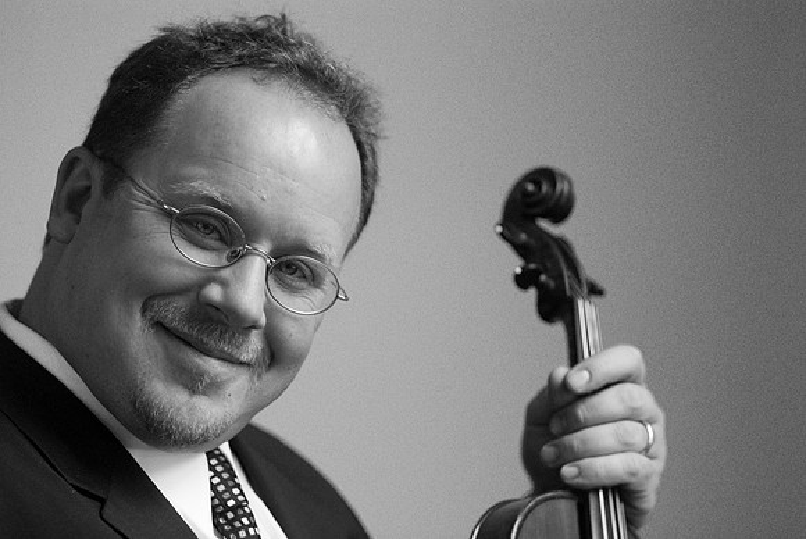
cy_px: 270
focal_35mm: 218
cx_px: 403
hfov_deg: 9.5
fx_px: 4874
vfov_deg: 6.3
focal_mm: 145
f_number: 2.8
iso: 320
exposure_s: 1/125
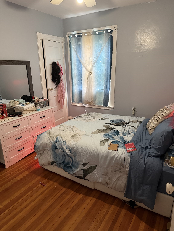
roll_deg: +1.2
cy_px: 116
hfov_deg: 56.8
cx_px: 87
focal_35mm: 24
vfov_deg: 71.6
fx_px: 161
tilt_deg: -17.3
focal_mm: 6.76
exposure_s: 1/40
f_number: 1.78
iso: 640
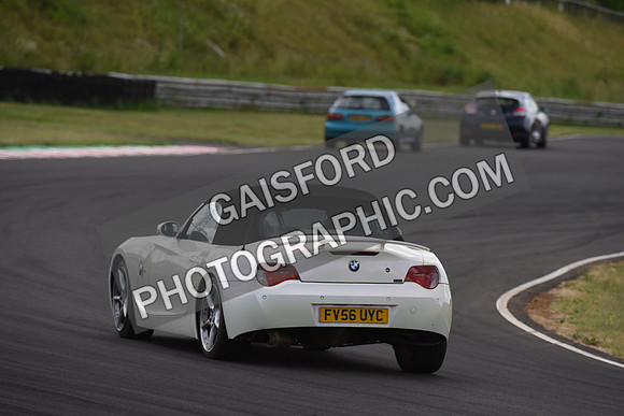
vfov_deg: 3.9
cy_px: 208
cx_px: 312
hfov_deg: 5.9
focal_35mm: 350
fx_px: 6068
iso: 1600
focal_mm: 350
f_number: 7.1
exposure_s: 1/1000
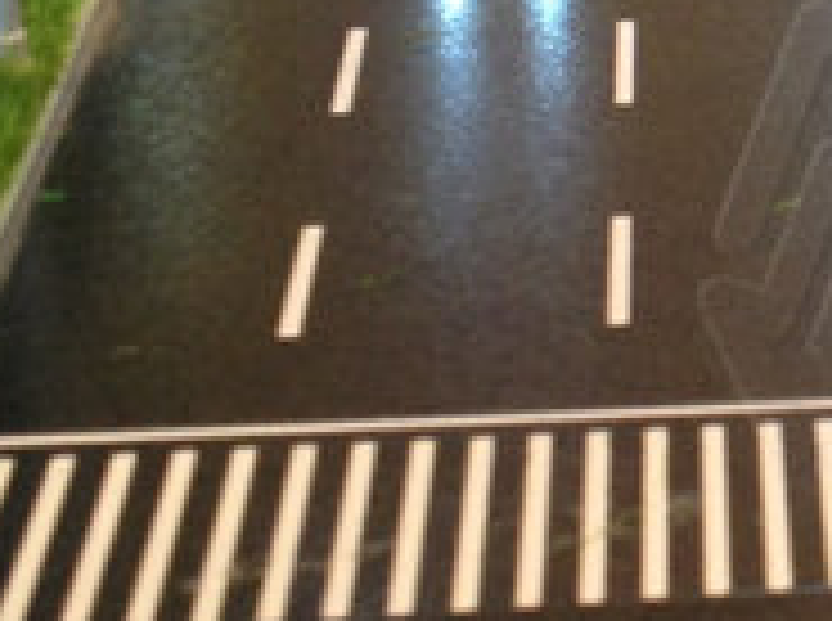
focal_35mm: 182
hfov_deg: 10.4
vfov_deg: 8.1
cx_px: 1340
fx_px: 4366
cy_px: -14
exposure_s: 1/20
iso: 80
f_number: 2.4
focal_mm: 4.28
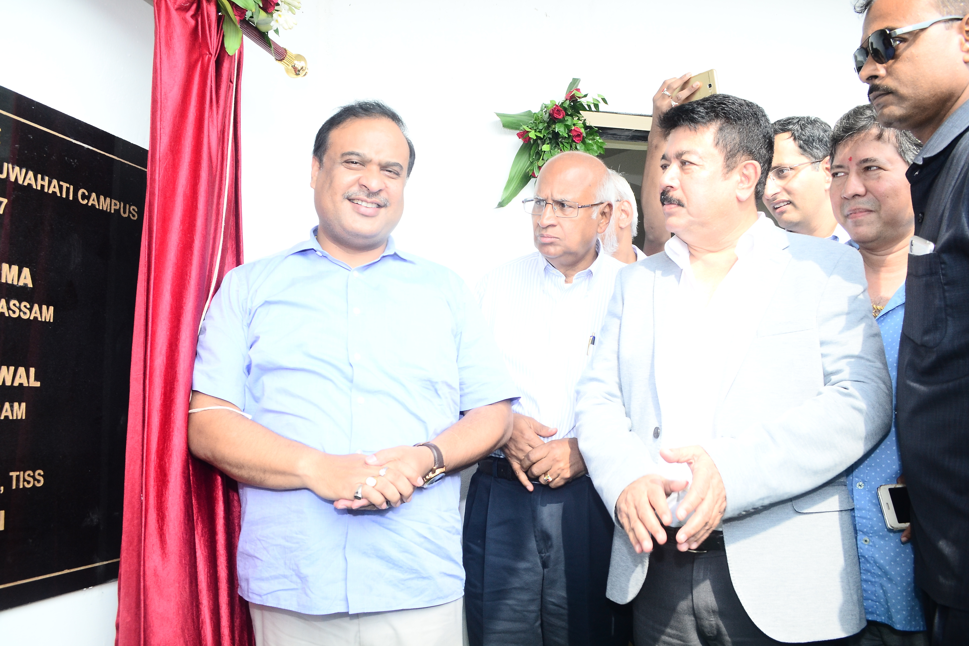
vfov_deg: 47.9
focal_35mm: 27
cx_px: 484
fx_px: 727
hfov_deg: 67.4
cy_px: 323
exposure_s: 1/125
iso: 400
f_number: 8
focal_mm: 18
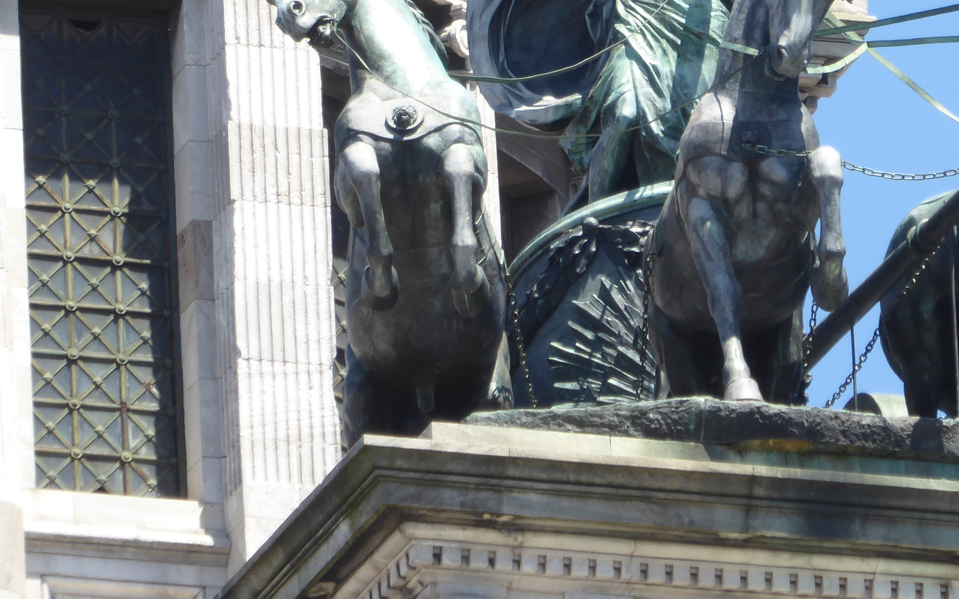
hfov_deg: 2.7
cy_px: 55
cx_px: 722
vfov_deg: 1.7
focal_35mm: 788
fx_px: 20595
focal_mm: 71.7
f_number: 6
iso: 80
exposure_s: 1/160
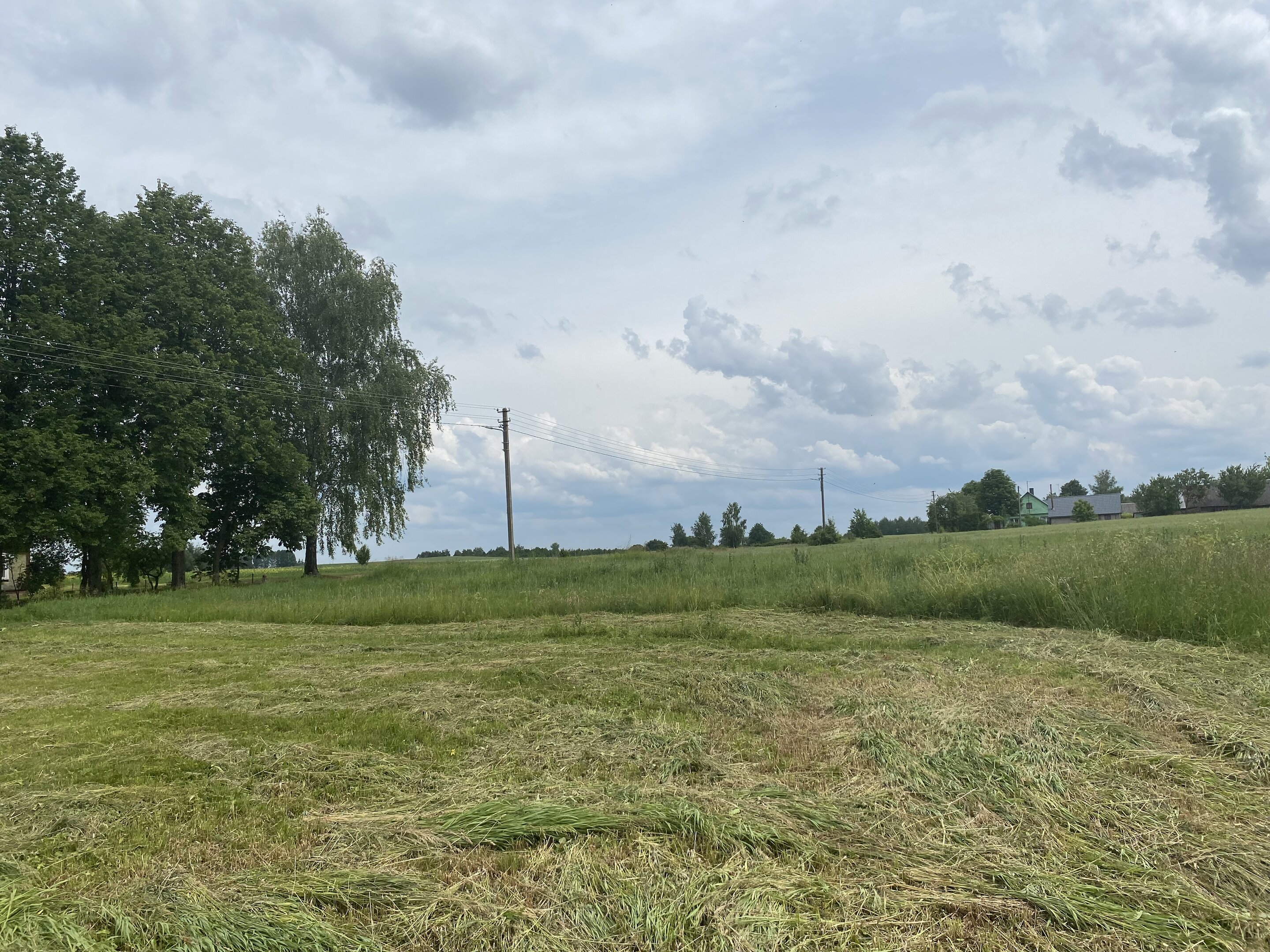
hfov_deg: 67.3
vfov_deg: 53.1
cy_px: 476
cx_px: 635
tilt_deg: +6.5
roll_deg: +3.2
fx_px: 954
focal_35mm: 26
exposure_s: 1/5747
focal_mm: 4.25
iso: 32
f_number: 1.8
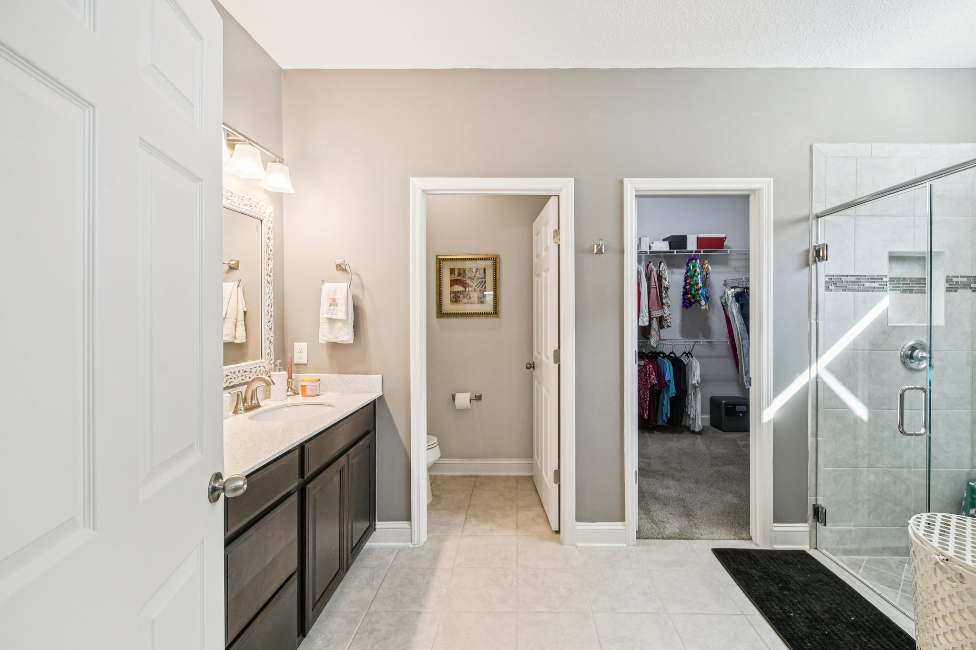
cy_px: 325
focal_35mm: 15
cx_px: 488
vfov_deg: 77.3
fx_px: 407
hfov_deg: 100.4
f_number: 8
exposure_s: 1/13
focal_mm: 10
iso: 400
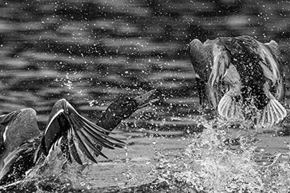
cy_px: 115
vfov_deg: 0.9
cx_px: 136
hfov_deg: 1.4
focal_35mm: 1486
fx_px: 11965
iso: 2000
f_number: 13
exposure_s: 1/3200
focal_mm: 1200
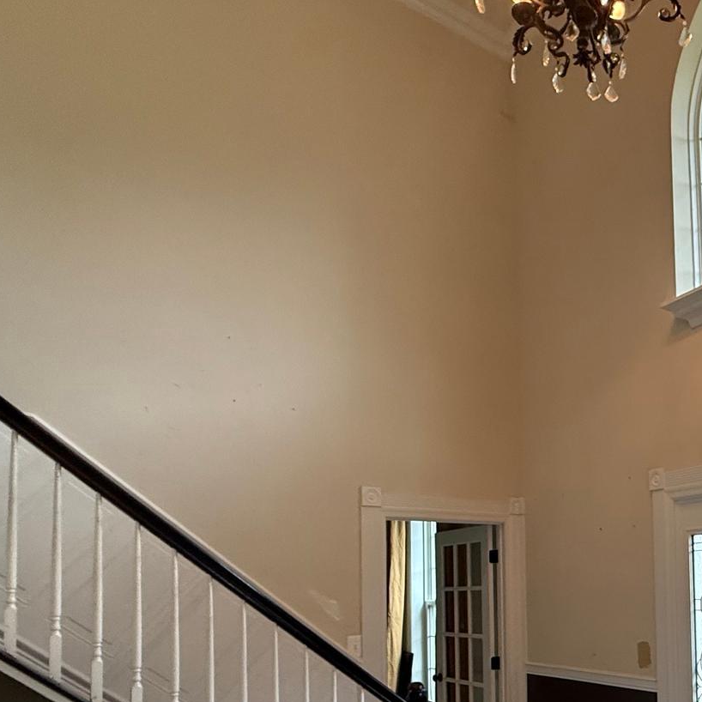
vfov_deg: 49.8
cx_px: 663
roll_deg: +0.9
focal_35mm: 31
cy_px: 548
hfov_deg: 46.1
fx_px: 711
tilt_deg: +1.7
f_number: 2.2
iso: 250
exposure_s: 1/60
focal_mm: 2.22
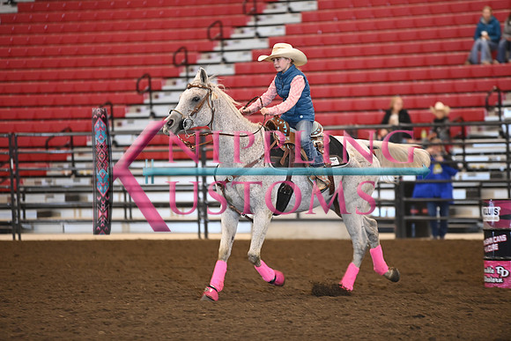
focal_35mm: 200
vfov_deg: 6.9
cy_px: 170
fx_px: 2839
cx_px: 256
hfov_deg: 10.3
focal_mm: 200
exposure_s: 1/250
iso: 1600
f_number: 3.2
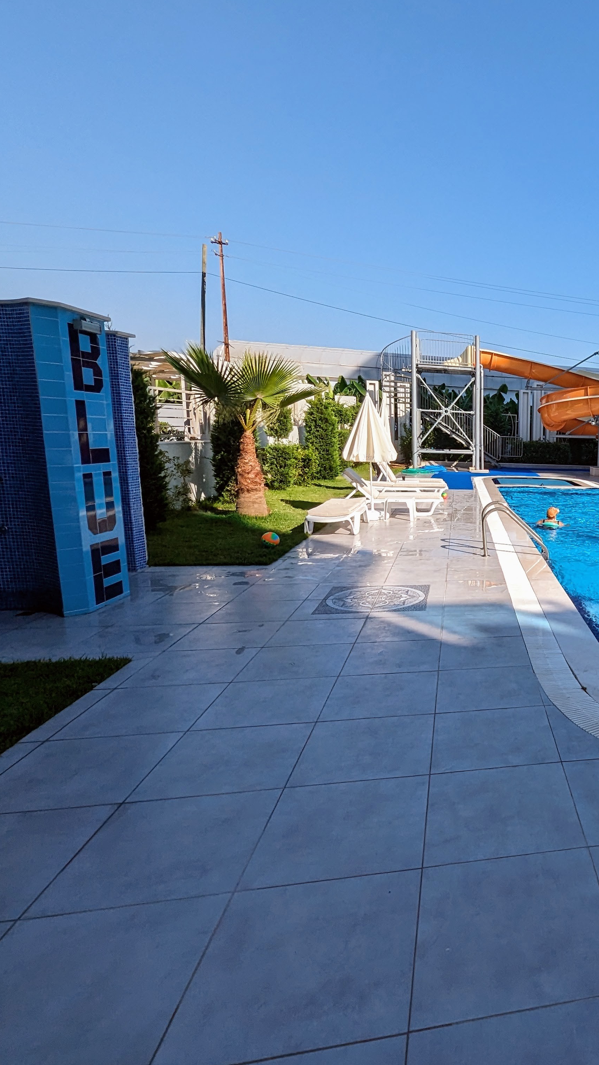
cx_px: 592
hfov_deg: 48.6
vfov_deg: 89.6
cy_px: 529
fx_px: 537
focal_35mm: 19
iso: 47
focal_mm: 1.95
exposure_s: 1/1661
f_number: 2.2
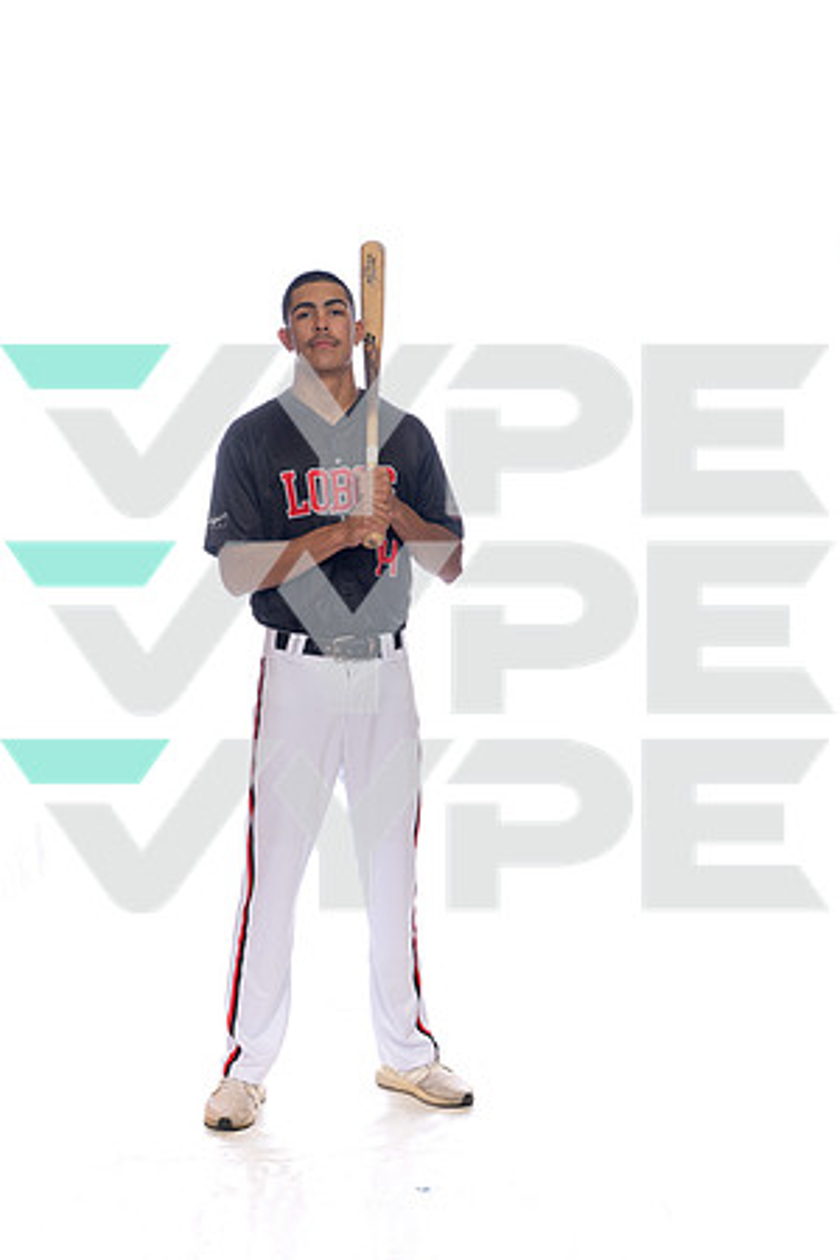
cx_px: 420
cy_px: 630
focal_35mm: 63
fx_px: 2205
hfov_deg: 21.6
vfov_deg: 31.9
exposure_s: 1/250
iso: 800
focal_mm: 63
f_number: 7.1
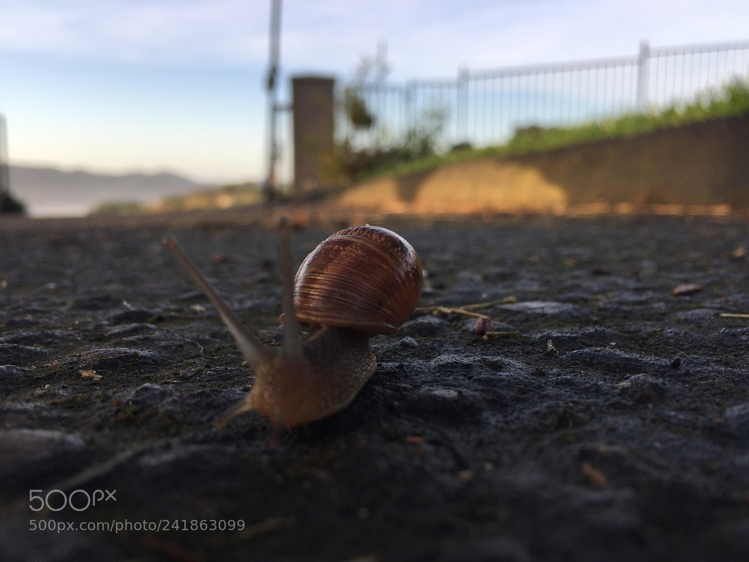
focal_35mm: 29
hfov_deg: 61.7
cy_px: 281
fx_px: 627
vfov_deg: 48.2
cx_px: 374
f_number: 2.2
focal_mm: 4.15
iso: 32
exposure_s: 1/344
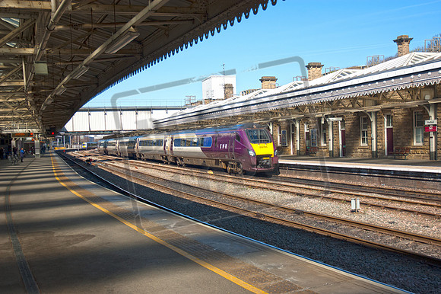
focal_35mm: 44
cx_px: 220
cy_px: 147
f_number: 4
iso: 200
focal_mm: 29
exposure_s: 1/1250
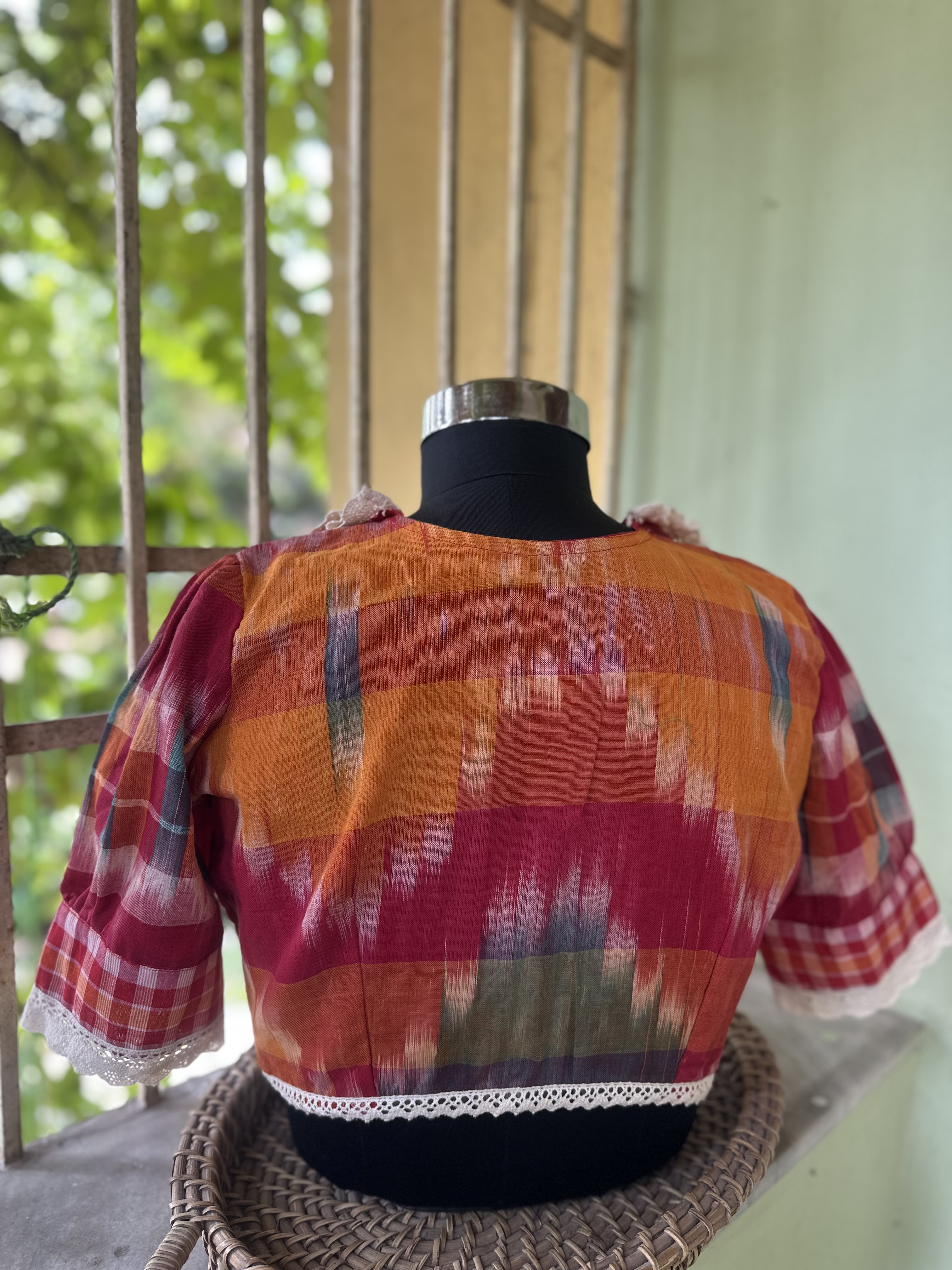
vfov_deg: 71.6
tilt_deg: -6.0
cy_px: 635
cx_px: 476
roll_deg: -1.7
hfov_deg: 56.8
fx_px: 880
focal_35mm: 24
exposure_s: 1/121
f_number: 1.78
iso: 80
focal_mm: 6.86
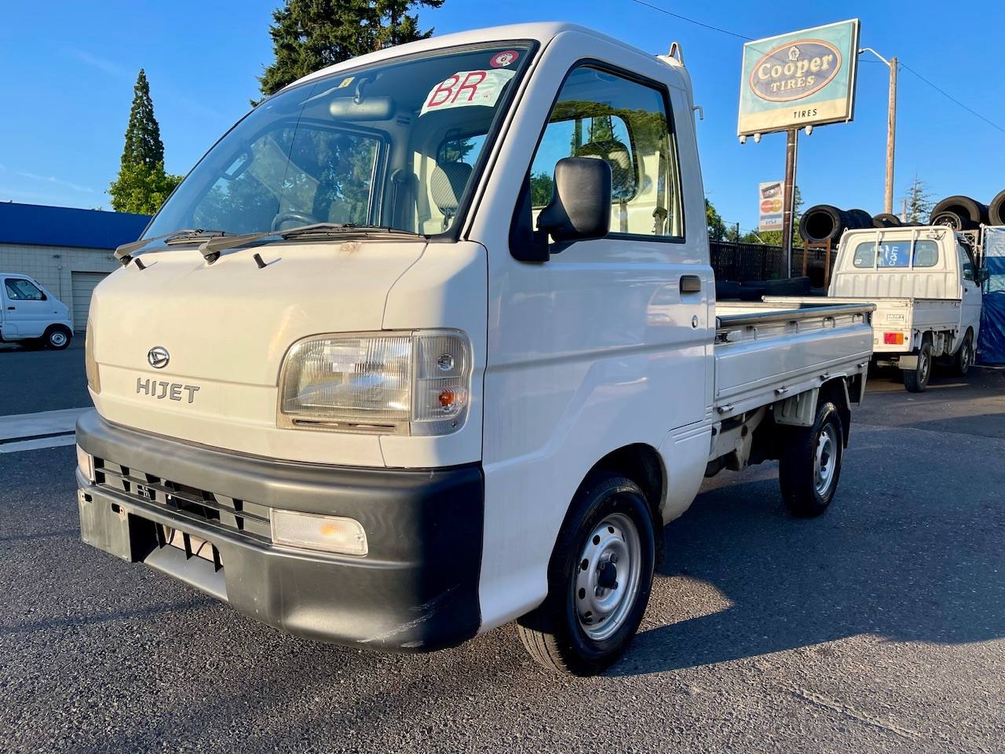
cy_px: 377
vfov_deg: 54.9
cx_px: 502
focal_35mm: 25
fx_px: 726
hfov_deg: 69.4
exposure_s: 1/1618
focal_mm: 5.1
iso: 32
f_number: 1.6
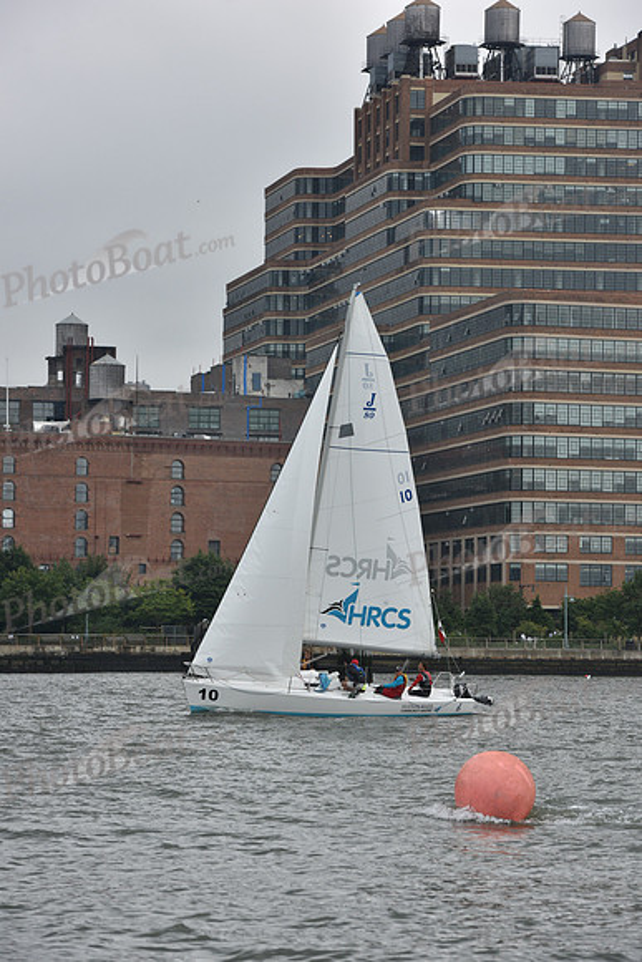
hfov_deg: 10.2
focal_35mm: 135
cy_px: 481
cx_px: 321
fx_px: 3609
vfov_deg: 15.2
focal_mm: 135
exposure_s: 1/800
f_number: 10
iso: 400
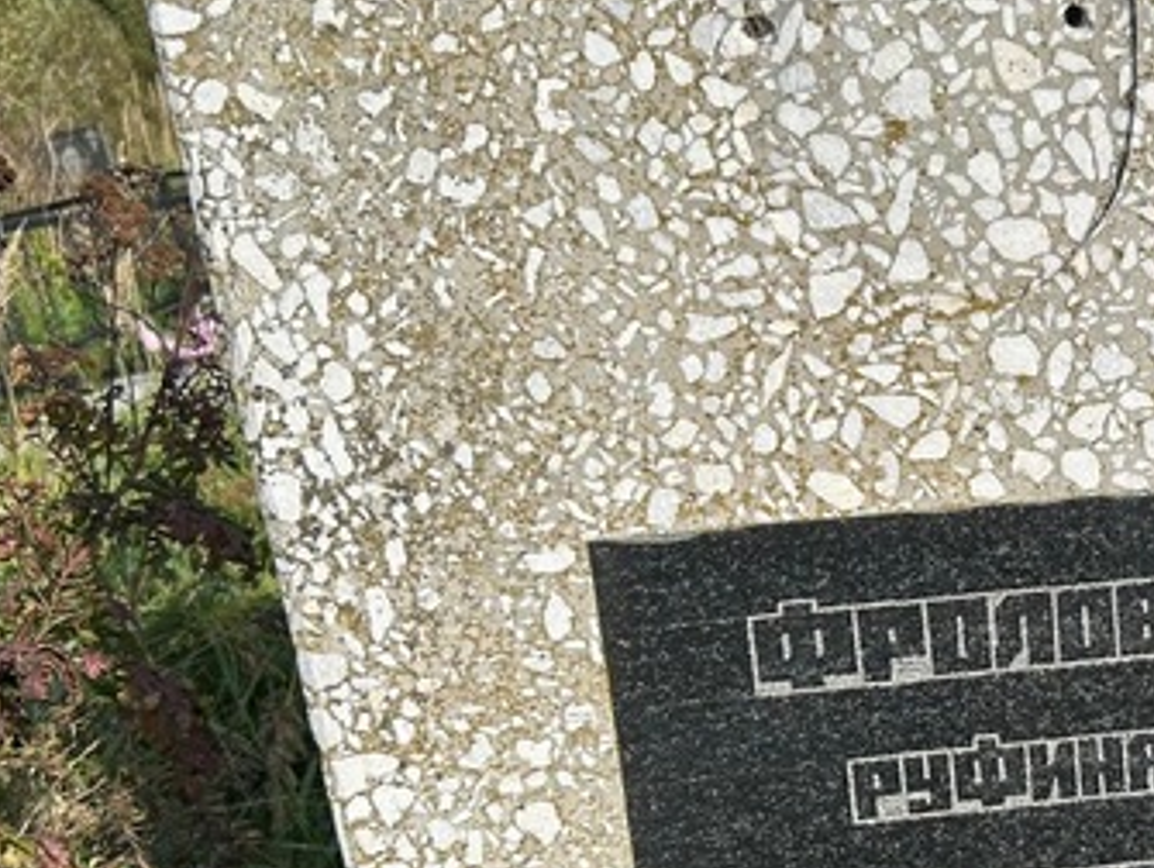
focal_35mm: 62
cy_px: 630
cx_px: 1137
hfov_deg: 29.3
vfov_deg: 23.5
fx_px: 2069
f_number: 1.5
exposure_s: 1/3831
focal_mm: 5.7
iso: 50
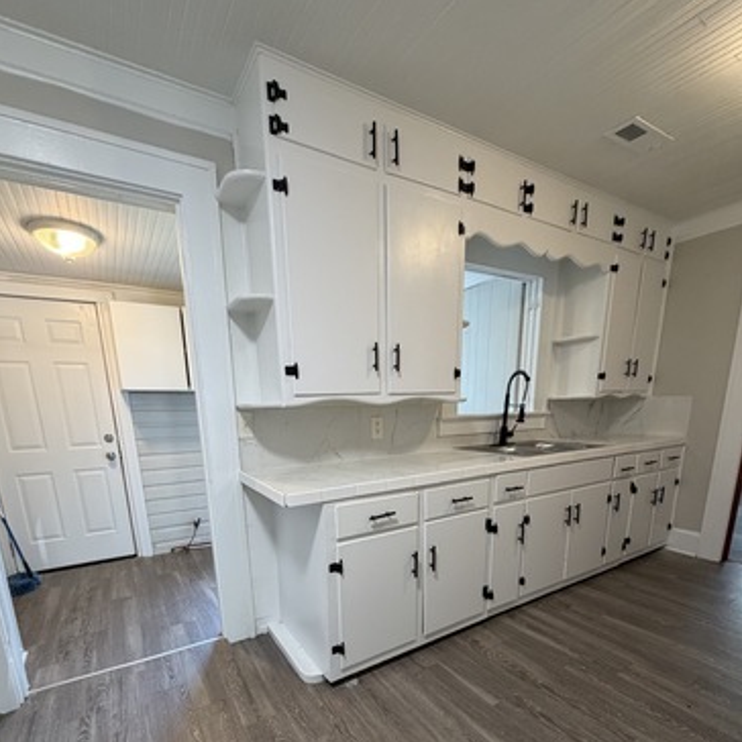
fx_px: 412
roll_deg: +0.4
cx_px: 362
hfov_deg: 84.0
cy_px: 506
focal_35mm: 17
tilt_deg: -13.7
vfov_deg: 80.6
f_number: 2.2
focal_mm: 2.22
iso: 200
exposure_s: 1/60
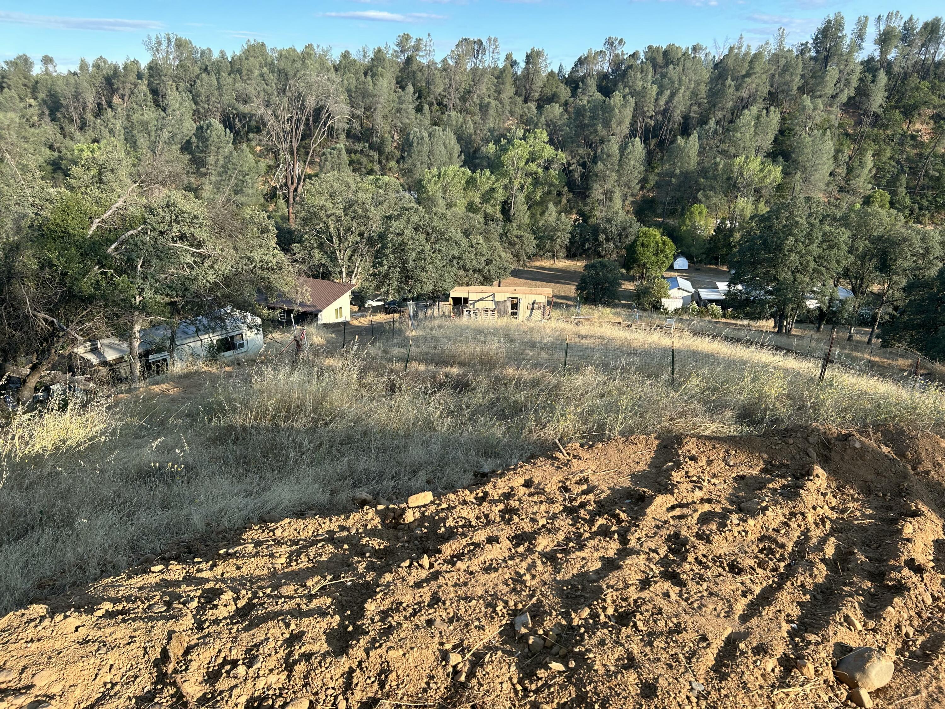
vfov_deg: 53.1
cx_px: 472
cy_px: 354
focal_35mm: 26
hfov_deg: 67.3
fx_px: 710
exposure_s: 1/1159
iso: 50
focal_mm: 5.7
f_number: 1.5
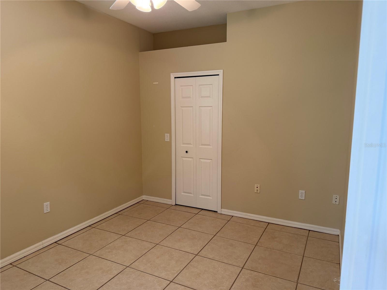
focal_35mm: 24
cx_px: 194
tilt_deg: -6.6
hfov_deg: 71.6
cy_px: 145
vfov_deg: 56.8
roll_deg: -0.3
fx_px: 268
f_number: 1.78
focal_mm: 6.76
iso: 200
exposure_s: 1/60
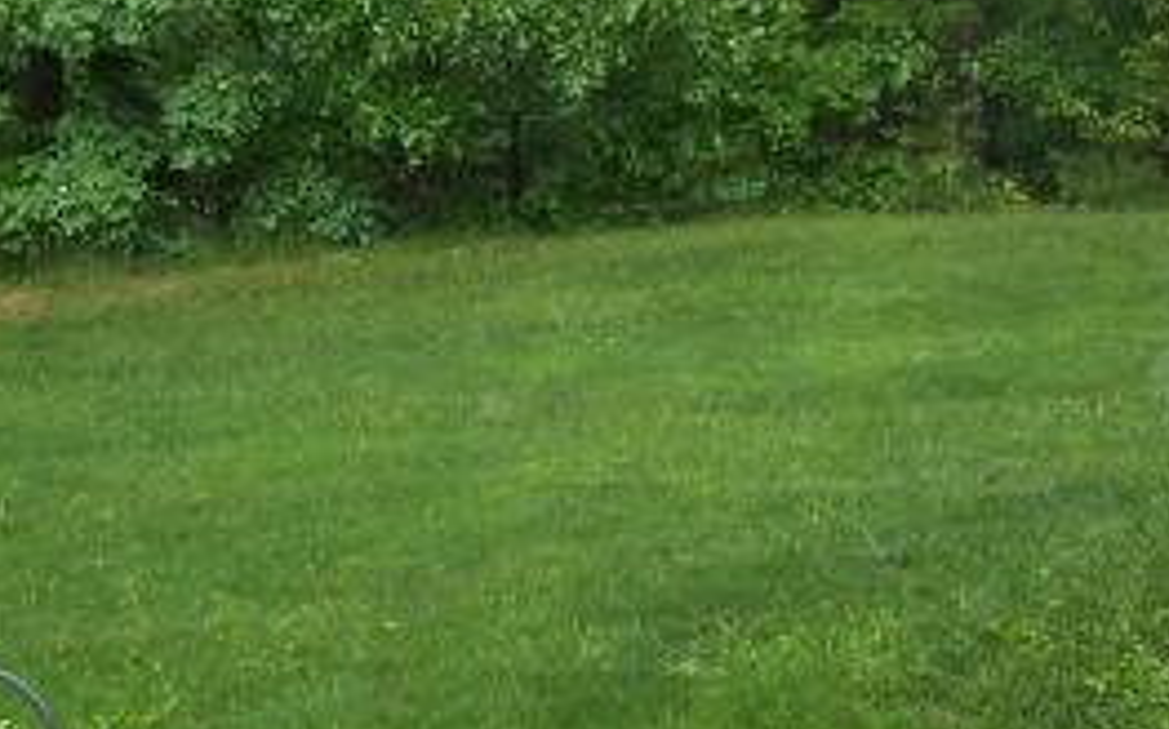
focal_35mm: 89
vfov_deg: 14.6
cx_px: 631
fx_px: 2834
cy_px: 187
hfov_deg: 23.3
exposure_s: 1/60
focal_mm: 6.3
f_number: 2.8
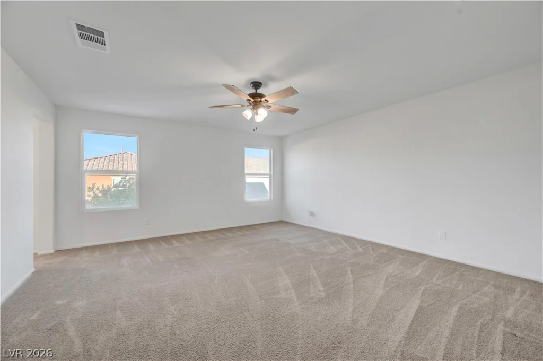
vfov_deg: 81.1
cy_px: 180
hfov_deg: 104.3
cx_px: 272
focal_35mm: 14
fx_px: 211
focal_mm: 14
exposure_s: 1/13
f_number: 8
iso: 800
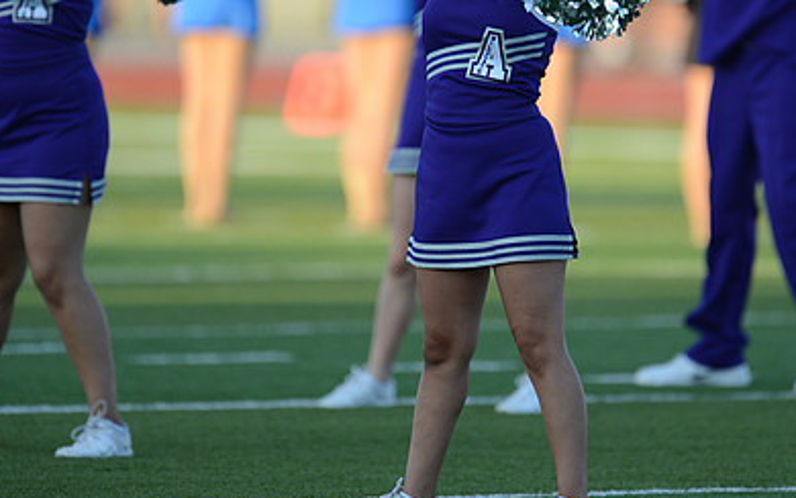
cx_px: 480
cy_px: 114
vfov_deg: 1.6
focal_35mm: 834
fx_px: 18098
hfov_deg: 2.5
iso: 800
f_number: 4
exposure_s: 1/2000
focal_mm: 550
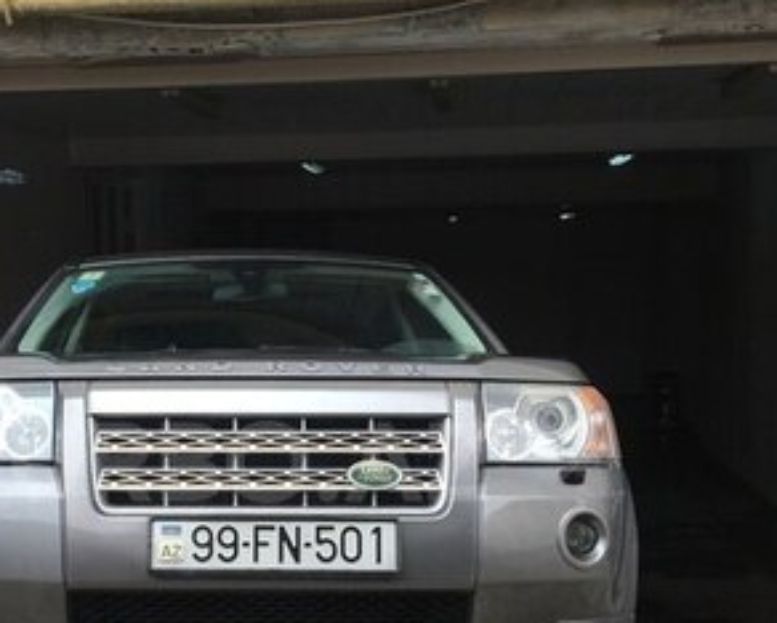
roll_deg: +0.3
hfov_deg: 29.2
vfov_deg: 23.6
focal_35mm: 64
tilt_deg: -7.4
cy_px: 462
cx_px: 216
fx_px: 1473
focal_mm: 4.15
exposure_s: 1/217
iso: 25
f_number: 2.2
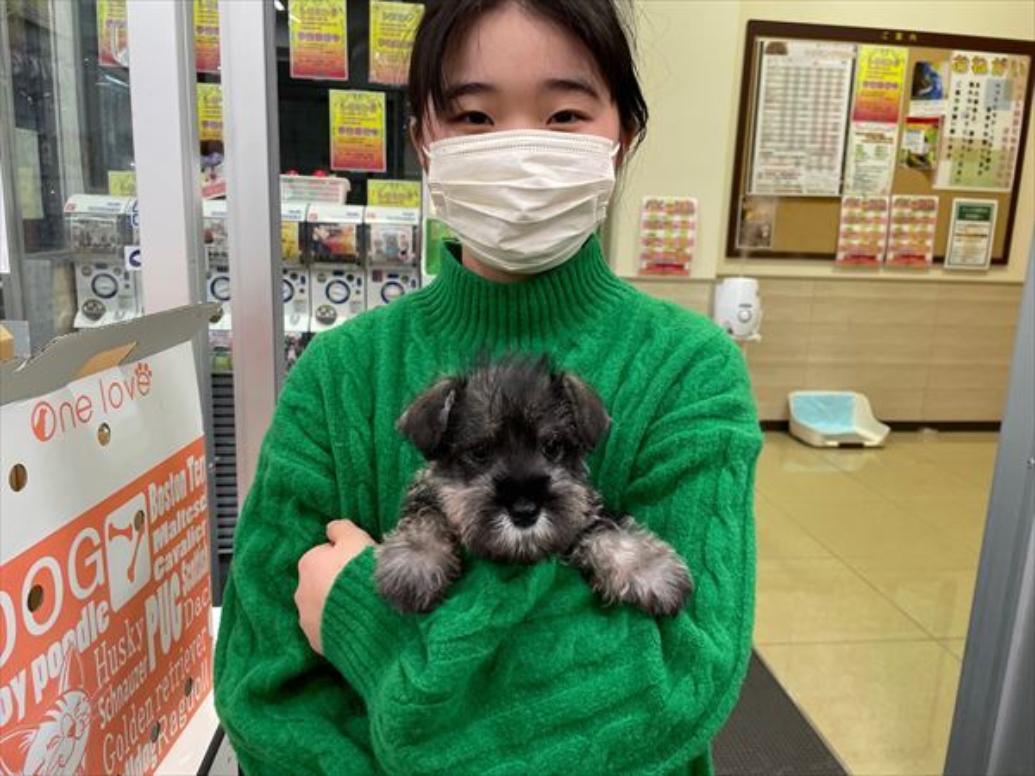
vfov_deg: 53.1
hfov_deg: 67.3
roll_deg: -2.0
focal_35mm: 26
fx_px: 777
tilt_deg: -13.0
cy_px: 388
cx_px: 518
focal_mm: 4.2
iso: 64
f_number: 1.6
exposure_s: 1/120
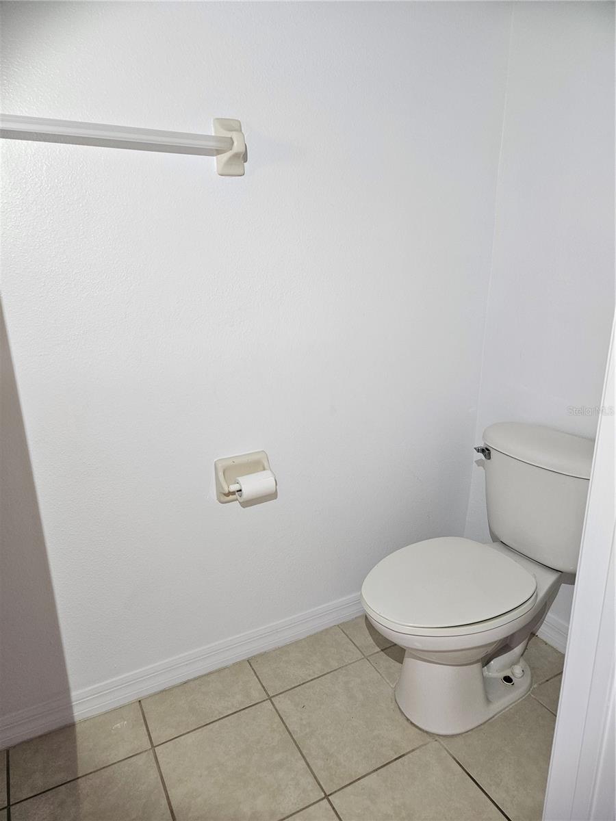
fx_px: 546
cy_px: 410
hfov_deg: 58.9
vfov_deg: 73.9
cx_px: 308
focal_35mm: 23
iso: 200
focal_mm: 5.4
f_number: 1.8
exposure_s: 1/120
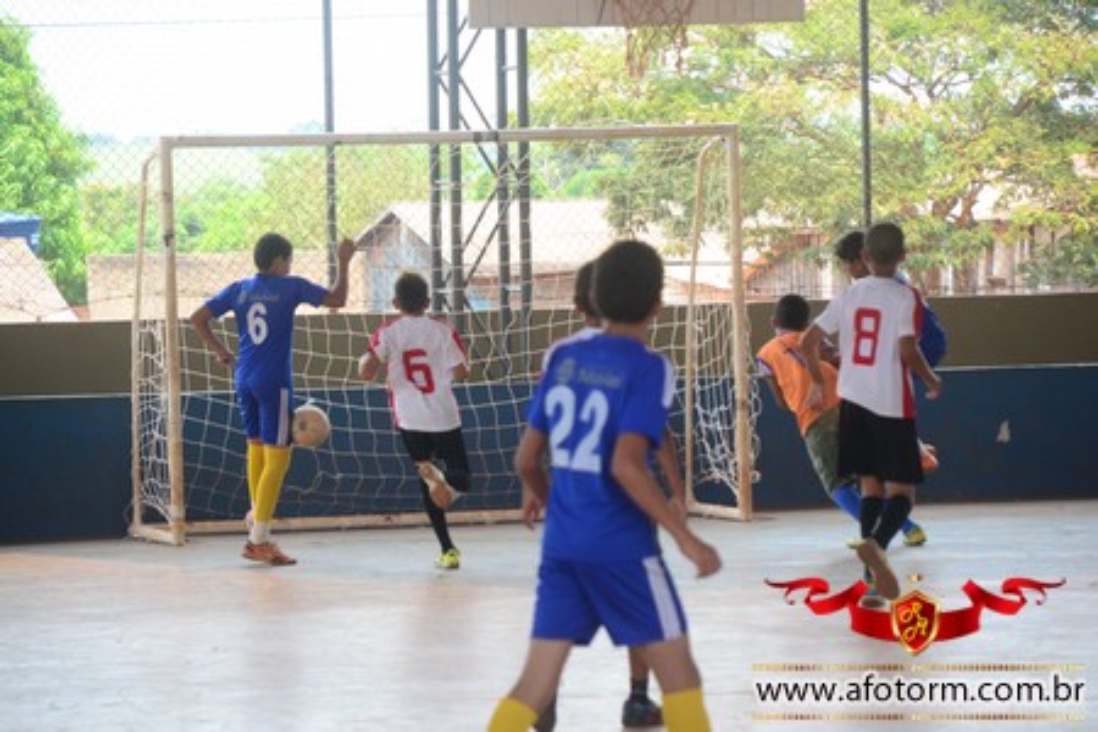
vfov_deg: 6.8
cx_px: 549
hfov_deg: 10.2
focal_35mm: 202
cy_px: 366
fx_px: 6176
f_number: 5.6
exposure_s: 1/500
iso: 800
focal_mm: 135
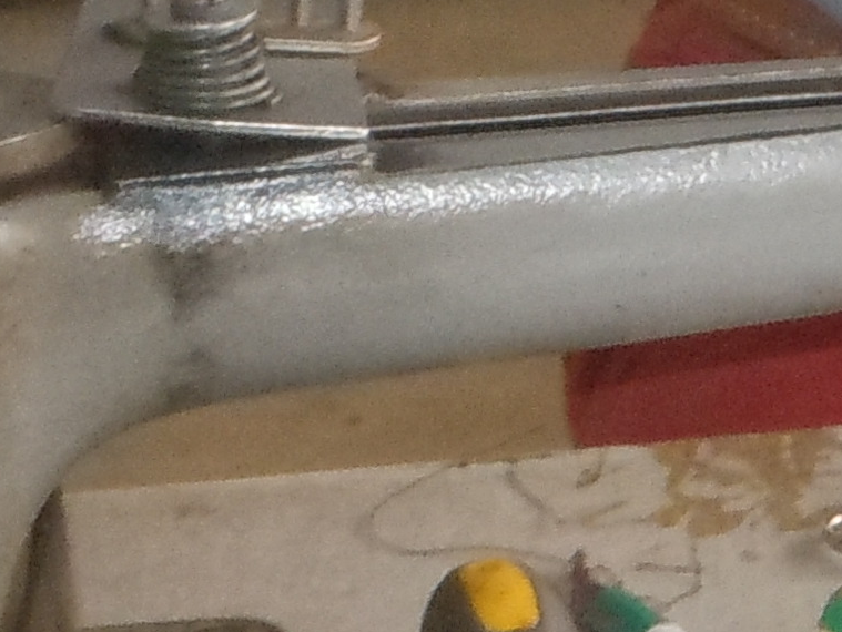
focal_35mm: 256
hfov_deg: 7.6
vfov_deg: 5.7
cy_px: -448
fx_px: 6230
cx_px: 1079
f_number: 4.6
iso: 500
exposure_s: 1/30
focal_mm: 8.1
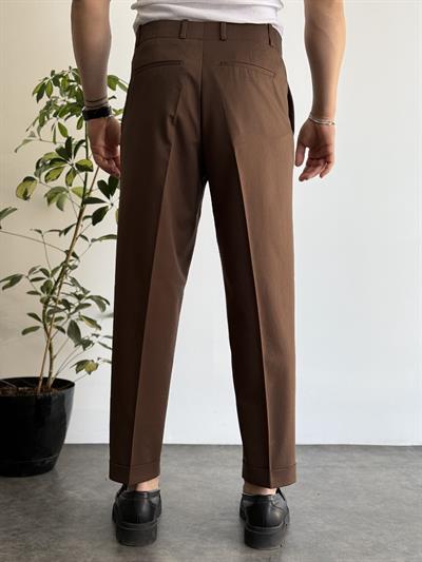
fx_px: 780
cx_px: 211
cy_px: 281
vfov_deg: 39.6
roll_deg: -0.5
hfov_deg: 30.3
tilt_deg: -3.0
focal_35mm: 48
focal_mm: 6.76
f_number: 1.78
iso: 64
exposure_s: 1/146
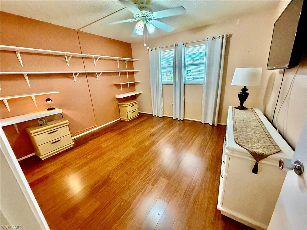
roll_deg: +3.9
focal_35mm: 14
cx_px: 154
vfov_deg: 85.7
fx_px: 124
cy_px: 115
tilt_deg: -17.8
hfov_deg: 102.1
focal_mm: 2.22
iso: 500
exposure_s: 1/60
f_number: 2.2
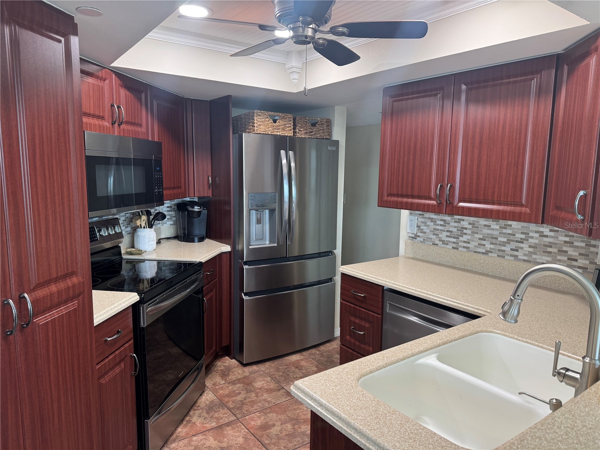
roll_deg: -0.8
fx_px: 416
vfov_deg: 56.8
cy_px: 225
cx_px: 300
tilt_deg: -8.7
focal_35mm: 24
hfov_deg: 71.6
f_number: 1.78
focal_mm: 6.76
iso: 200
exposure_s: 1/60
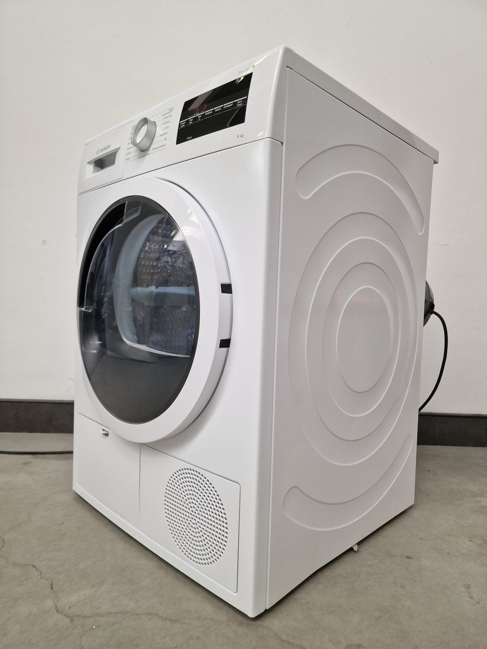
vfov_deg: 73.9
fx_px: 431
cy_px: 324
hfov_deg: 58.9
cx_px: 244
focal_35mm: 23
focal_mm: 6.4
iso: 200
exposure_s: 1/180
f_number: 1.8
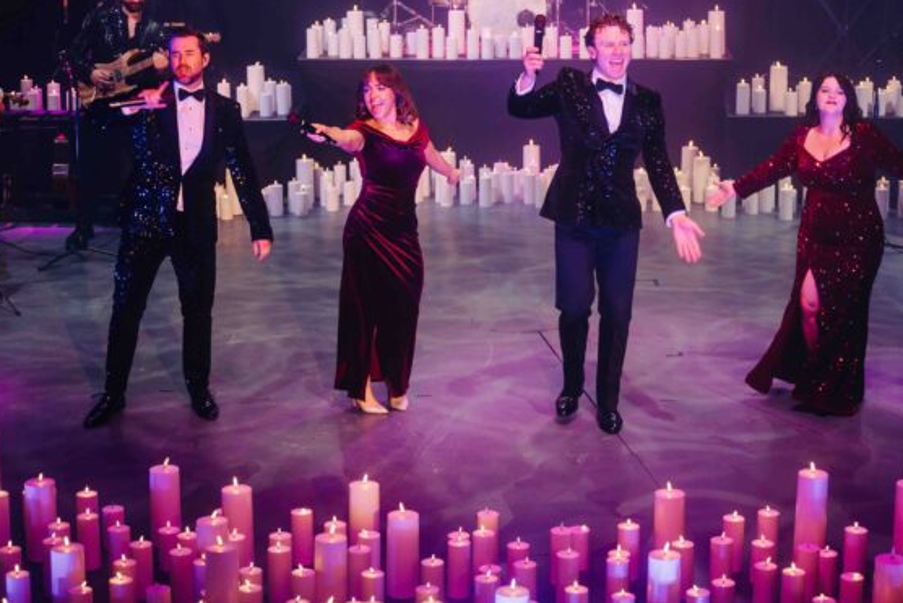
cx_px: 500
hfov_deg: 24.2
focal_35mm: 84
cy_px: 143
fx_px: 2107
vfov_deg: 16.2
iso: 500
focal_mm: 41
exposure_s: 1/200
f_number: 2.8
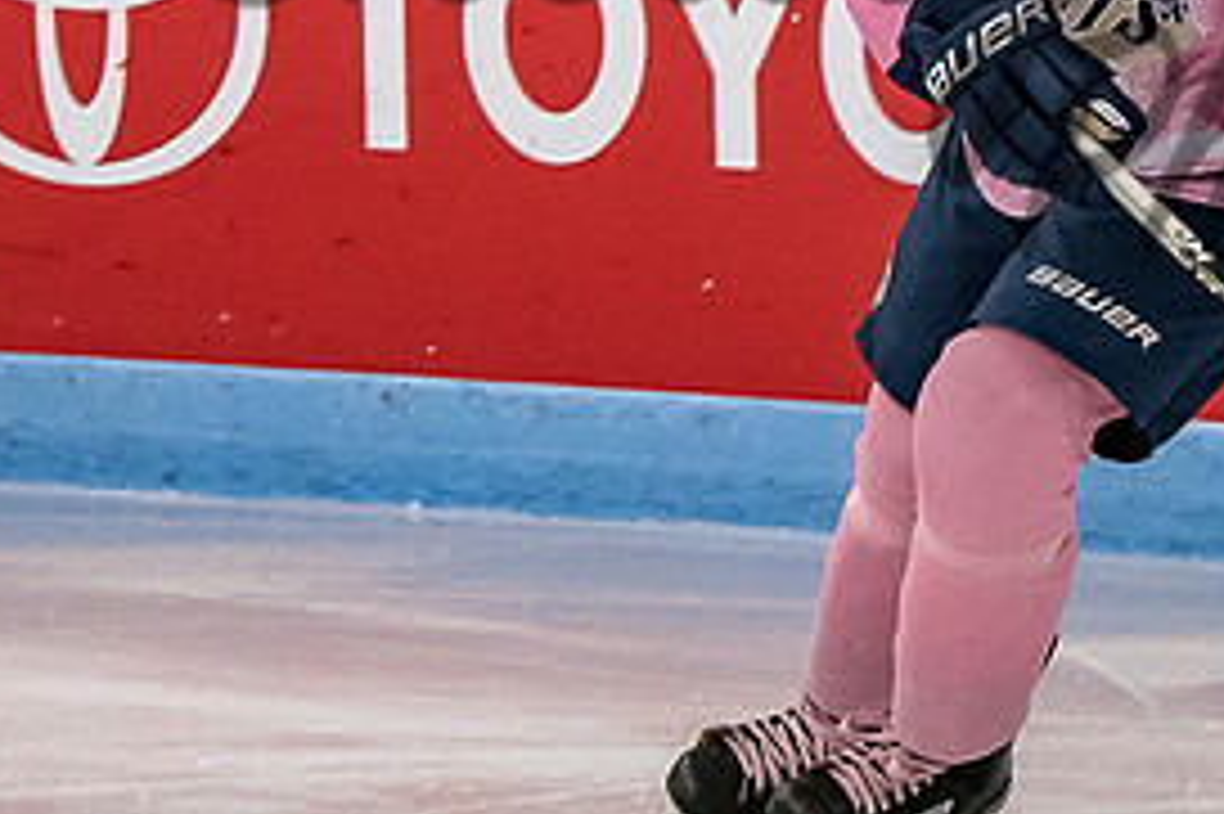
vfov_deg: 1.4
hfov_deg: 2.1
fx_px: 32925
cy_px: 32
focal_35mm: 969
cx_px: 1294
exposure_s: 1/800
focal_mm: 155
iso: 2500
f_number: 4
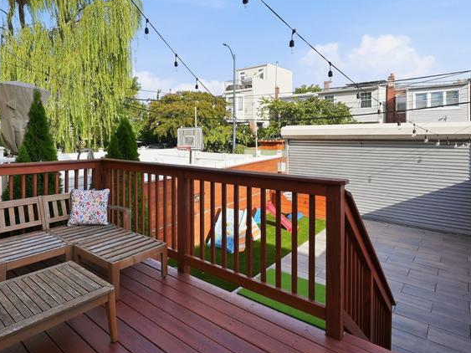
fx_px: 286
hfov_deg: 77.6
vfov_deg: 62.8
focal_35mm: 21
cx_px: 177
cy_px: 140
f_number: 8
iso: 80
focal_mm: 12
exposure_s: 1/125
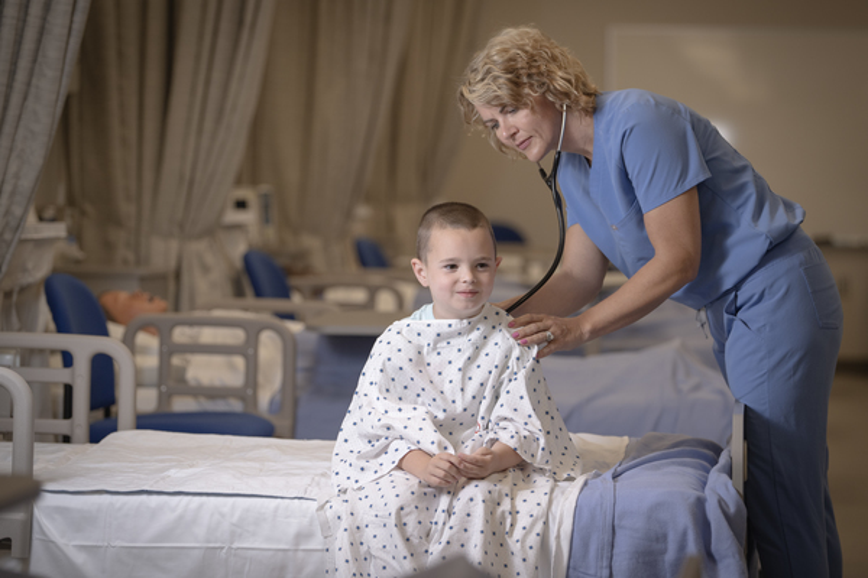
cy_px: 289
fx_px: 3014
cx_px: 434
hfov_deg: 16.4
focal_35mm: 125
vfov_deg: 11.0
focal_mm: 125
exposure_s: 1/640
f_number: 2.8
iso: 500
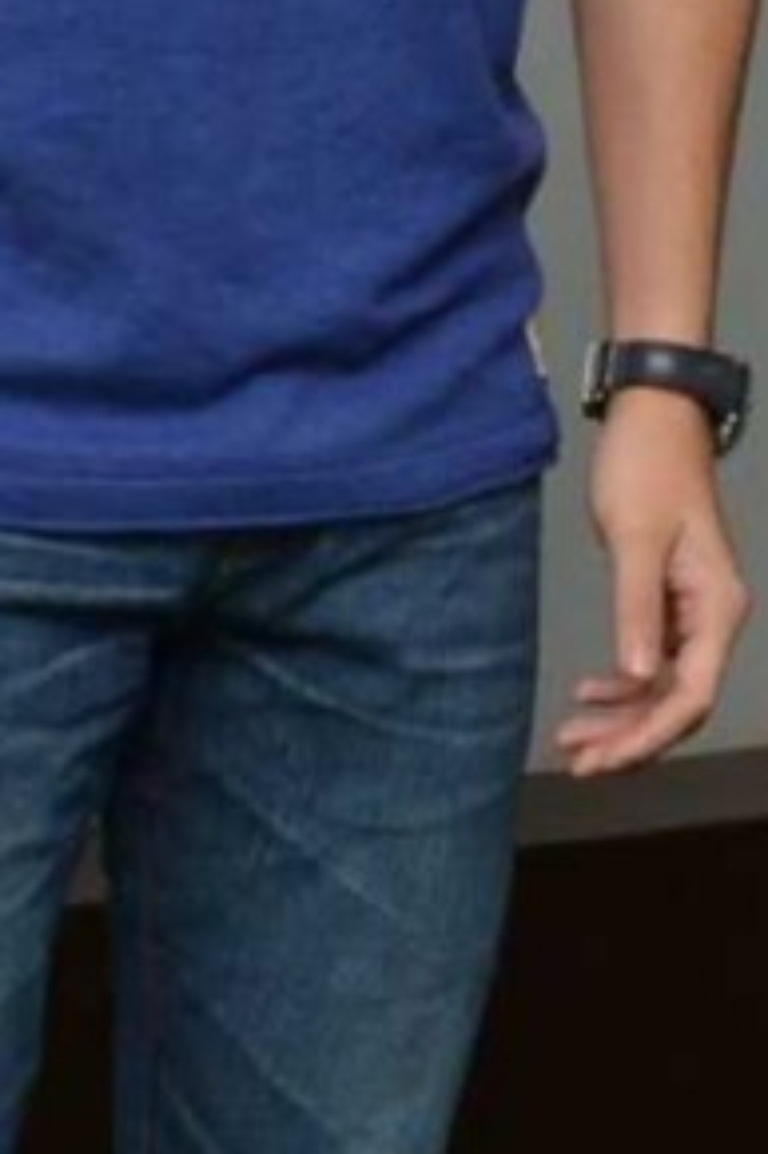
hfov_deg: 7.3
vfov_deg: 11.0
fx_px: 5991
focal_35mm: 187
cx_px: -16
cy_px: 213
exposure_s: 1/125
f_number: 7.1
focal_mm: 24
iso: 1250
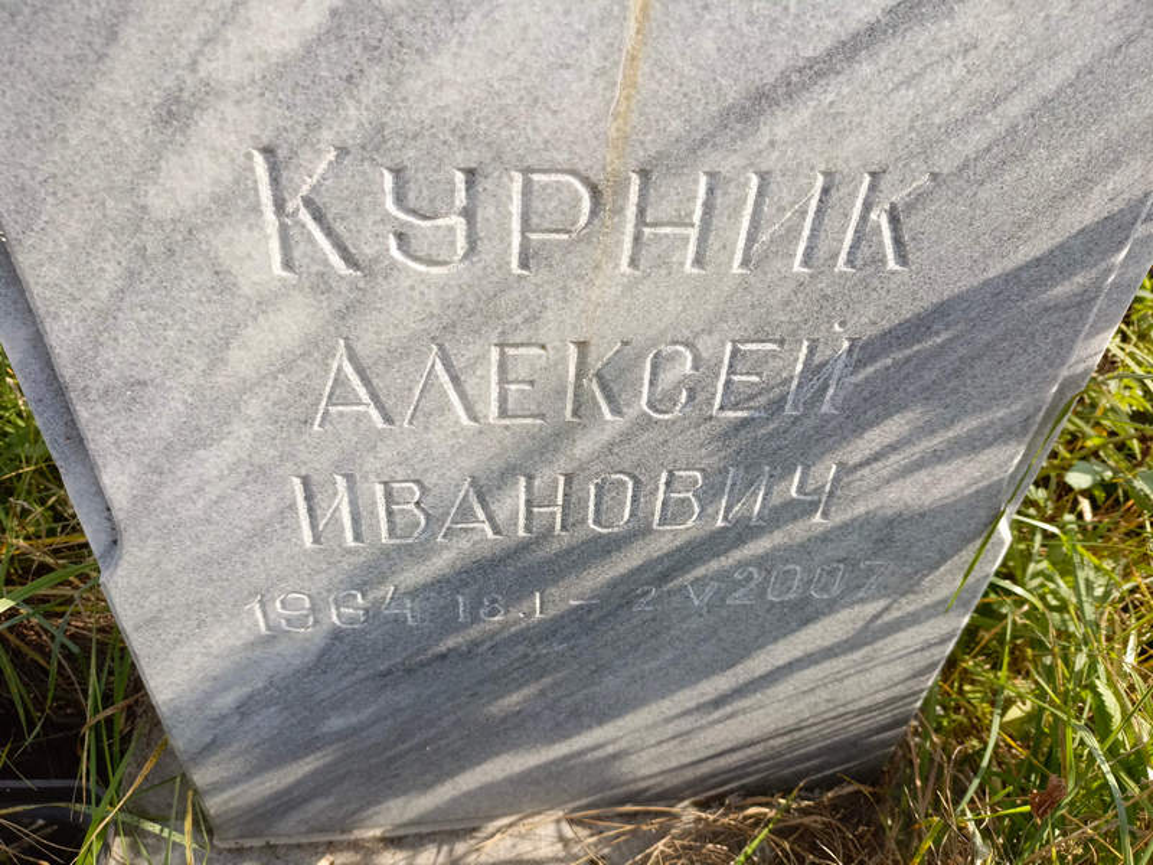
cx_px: 576
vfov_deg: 54.9
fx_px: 833
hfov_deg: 69.4
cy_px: 432
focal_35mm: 25
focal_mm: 4.76
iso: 119
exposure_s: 1/498
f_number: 1.69
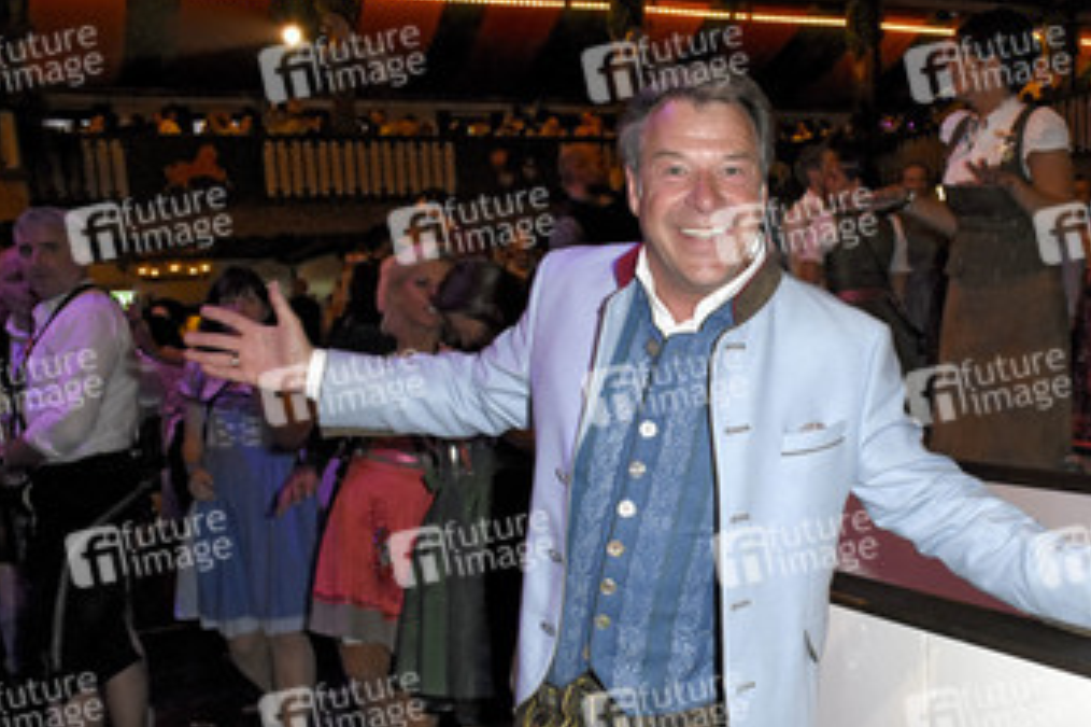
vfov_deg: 30.3
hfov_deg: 44.0
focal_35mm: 44
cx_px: 709
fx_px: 1333
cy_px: 469
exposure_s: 1/60
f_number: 6.3
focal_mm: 22
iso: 3200
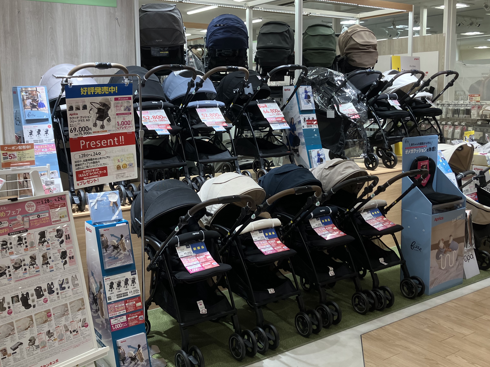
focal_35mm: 37
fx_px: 524
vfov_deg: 38.6
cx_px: 238
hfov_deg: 50.1
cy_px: 165
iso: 64
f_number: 1.8
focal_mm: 3.99
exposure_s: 1/120
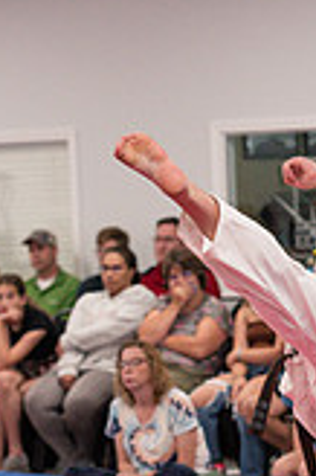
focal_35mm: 269
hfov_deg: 5.1
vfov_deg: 7.7
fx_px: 3549
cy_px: 284
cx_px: 348
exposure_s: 1/400
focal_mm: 98
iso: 1600
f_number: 3.5
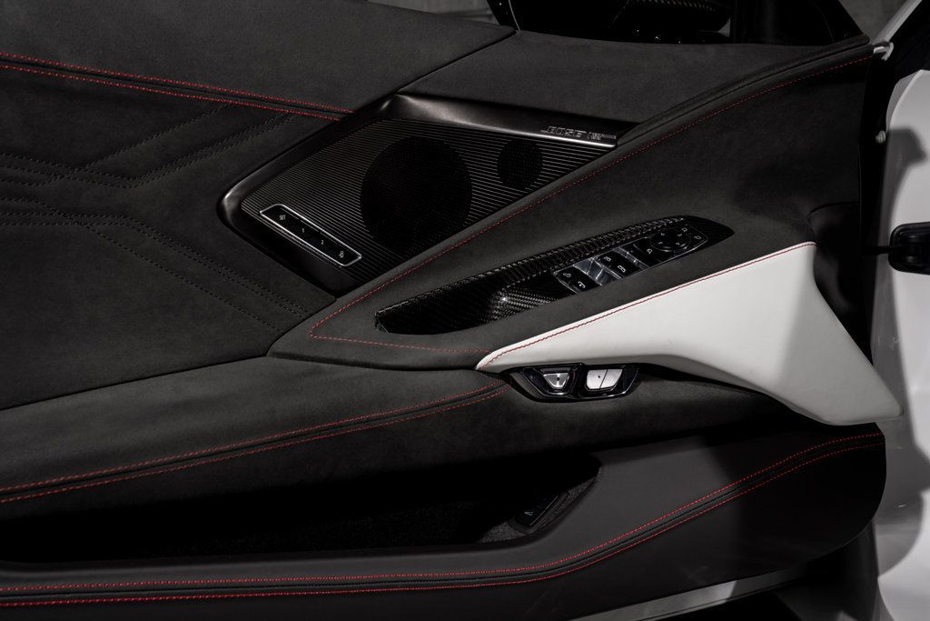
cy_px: 310
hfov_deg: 44.5
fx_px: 1137
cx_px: 465
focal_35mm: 44
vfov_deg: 30.5
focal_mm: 44
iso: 250
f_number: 7.1
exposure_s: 1/160
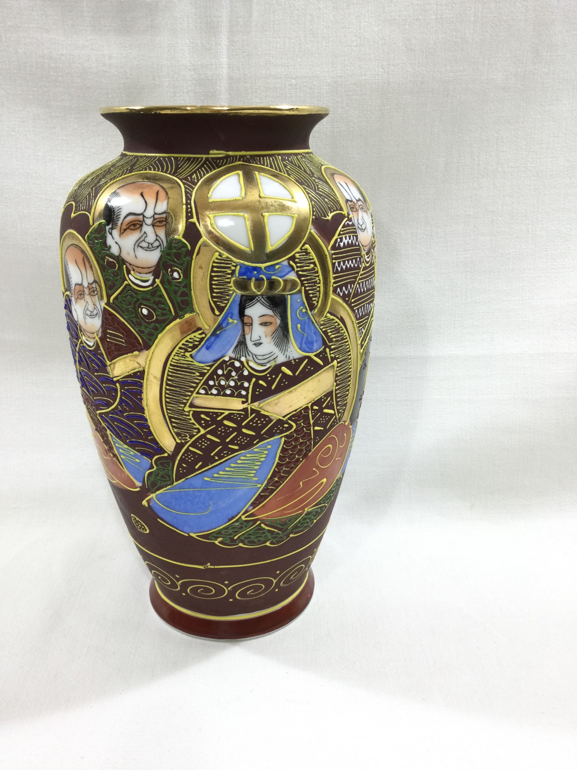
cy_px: 385
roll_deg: +0.4
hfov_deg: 45.4
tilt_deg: -16.1
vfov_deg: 58.4
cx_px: 288
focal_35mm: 31
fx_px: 689
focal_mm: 3.3
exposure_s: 1/33
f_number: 2.4
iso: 25
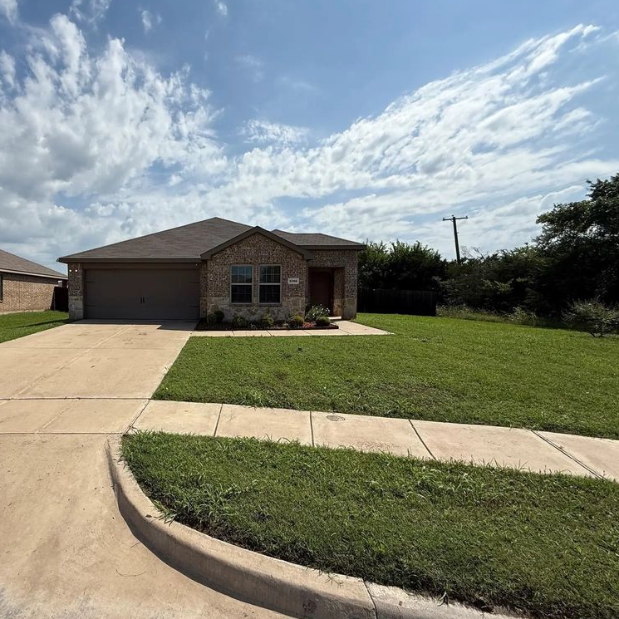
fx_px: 344
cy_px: 309
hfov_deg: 81.3
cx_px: 209
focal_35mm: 17
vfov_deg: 84.0
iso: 50
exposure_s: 1/4425
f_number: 2.2
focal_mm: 2.22
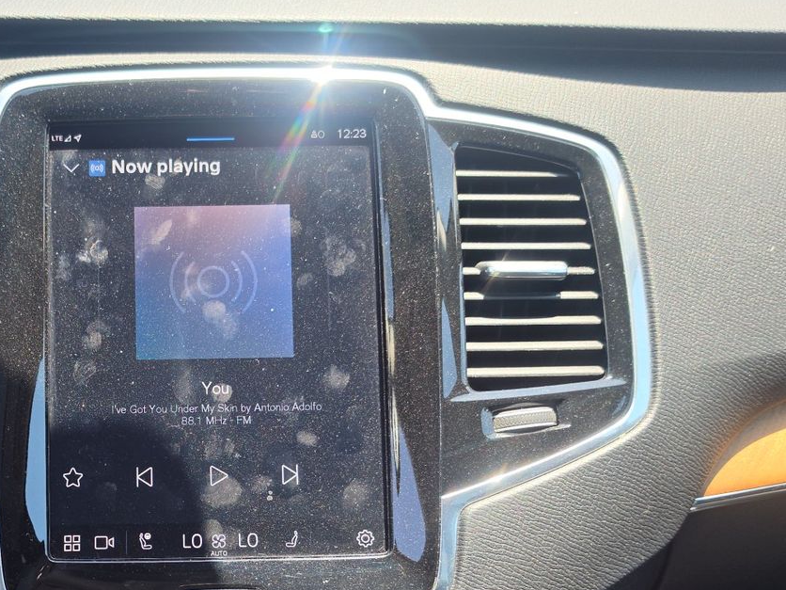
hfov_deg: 41.7
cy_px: 455
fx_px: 999
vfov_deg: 32.2
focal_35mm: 44
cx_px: 201
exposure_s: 1/154
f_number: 1.4
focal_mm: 6.5
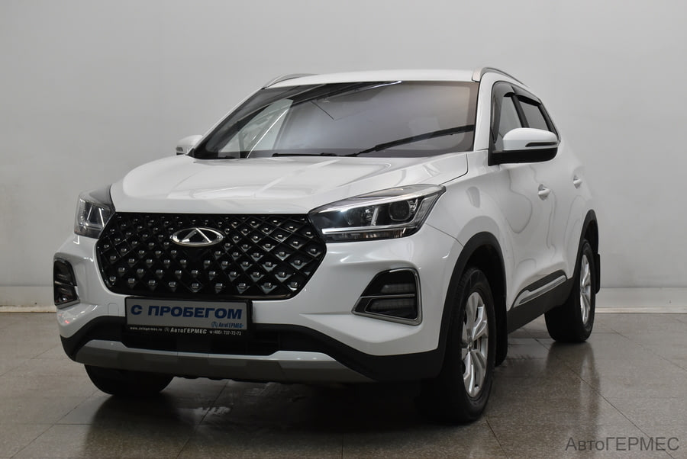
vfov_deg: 23.8
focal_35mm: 57
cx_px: 344
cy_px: 230
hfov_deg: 35.0
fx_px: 1089
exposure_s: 1/60
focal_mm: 38
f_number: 7.1
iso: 800
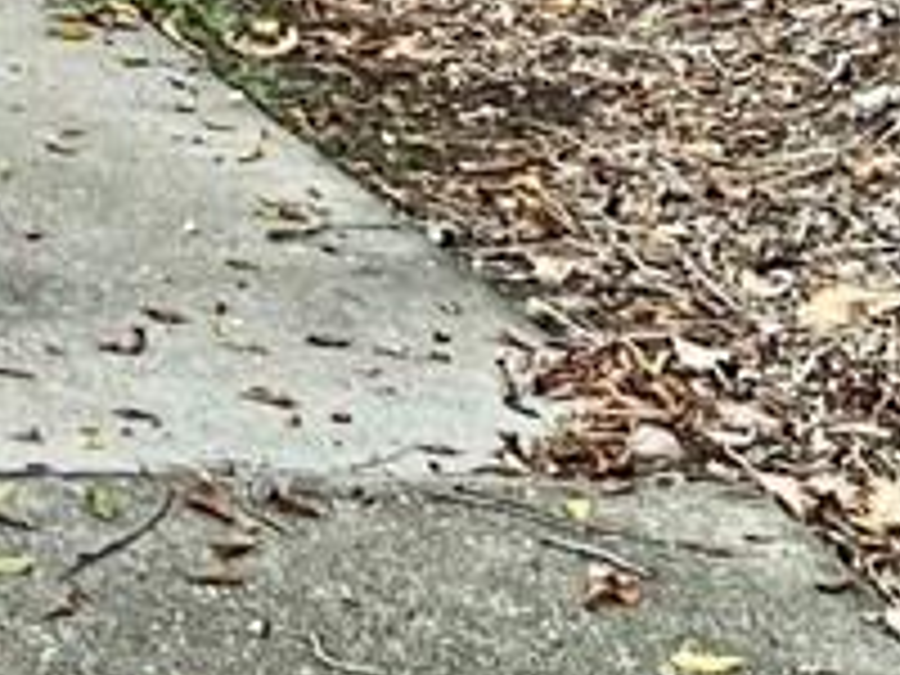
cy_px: -1393
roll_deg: +0.3
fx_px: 5408
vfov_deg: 6.5
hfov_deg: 8.6
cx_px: -1305
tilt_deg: +2.8
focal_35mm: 208
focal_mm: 5.7
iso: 50
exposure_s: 1/3460
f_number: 1.5
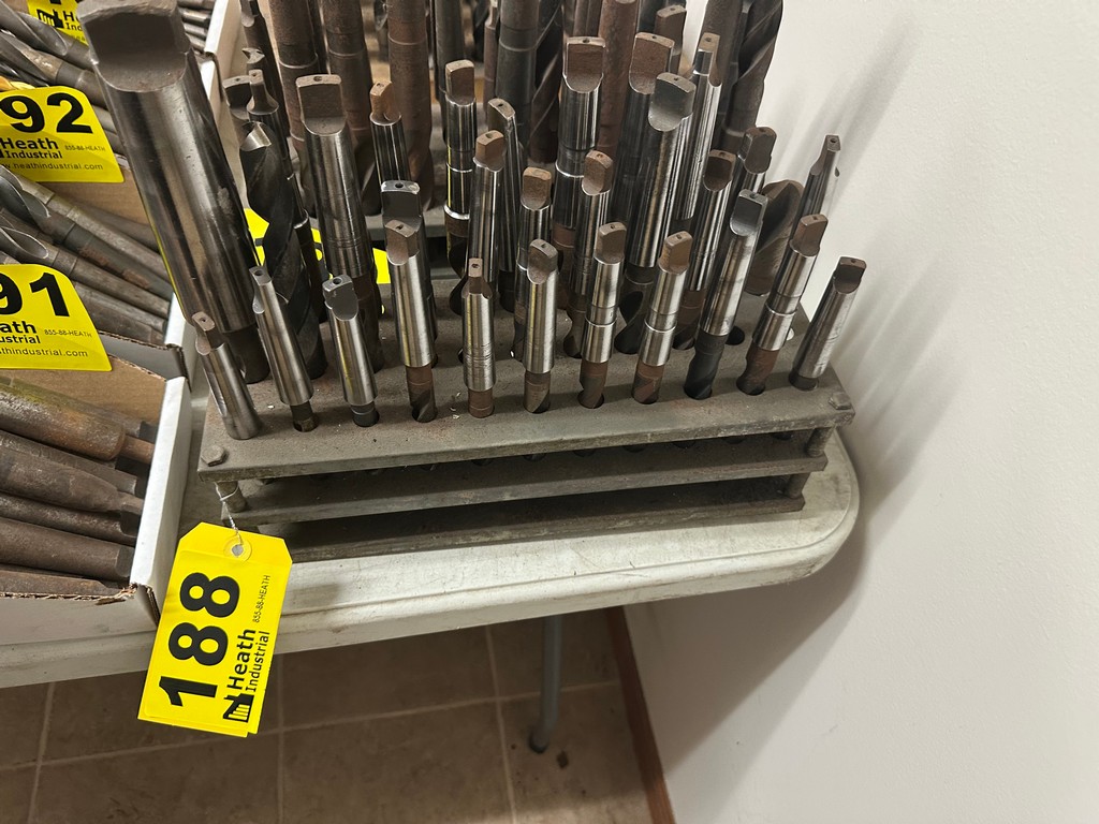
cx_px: 550
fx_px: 762
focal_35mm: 24
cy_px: 412
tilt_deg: -53.1
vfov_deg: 56.8
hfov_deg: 71.6
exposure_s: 1/53
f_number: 1.78
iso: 320
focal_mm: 6.86
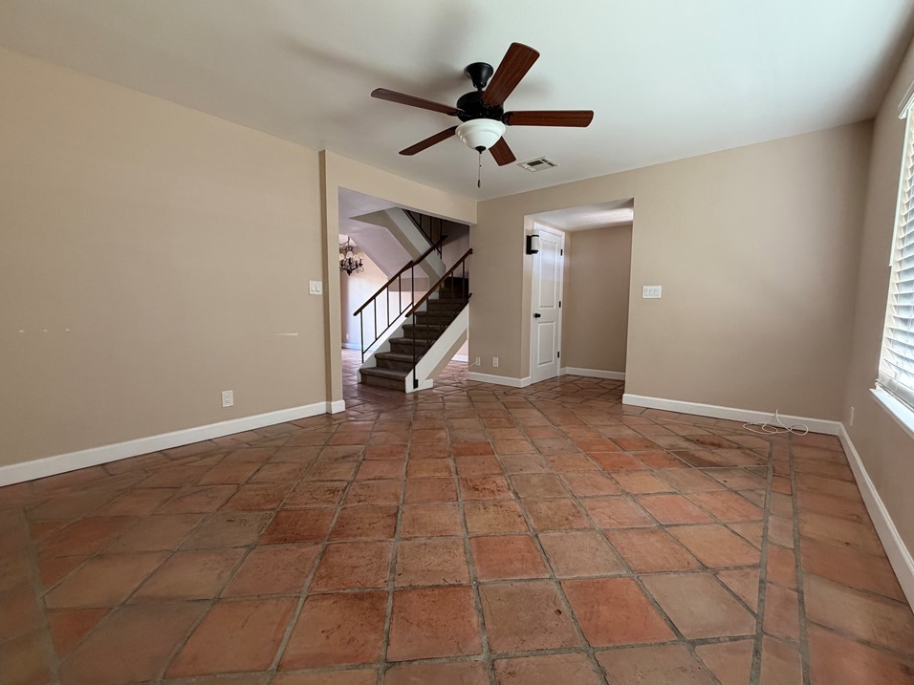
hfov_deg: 98.2
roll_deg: -0.2
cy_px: 346
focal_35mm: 15
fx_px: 396
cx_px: 468
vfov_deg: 81.7
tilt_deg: -6.0
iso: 320
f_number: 2.2
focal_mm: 2.22
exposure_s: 1/98
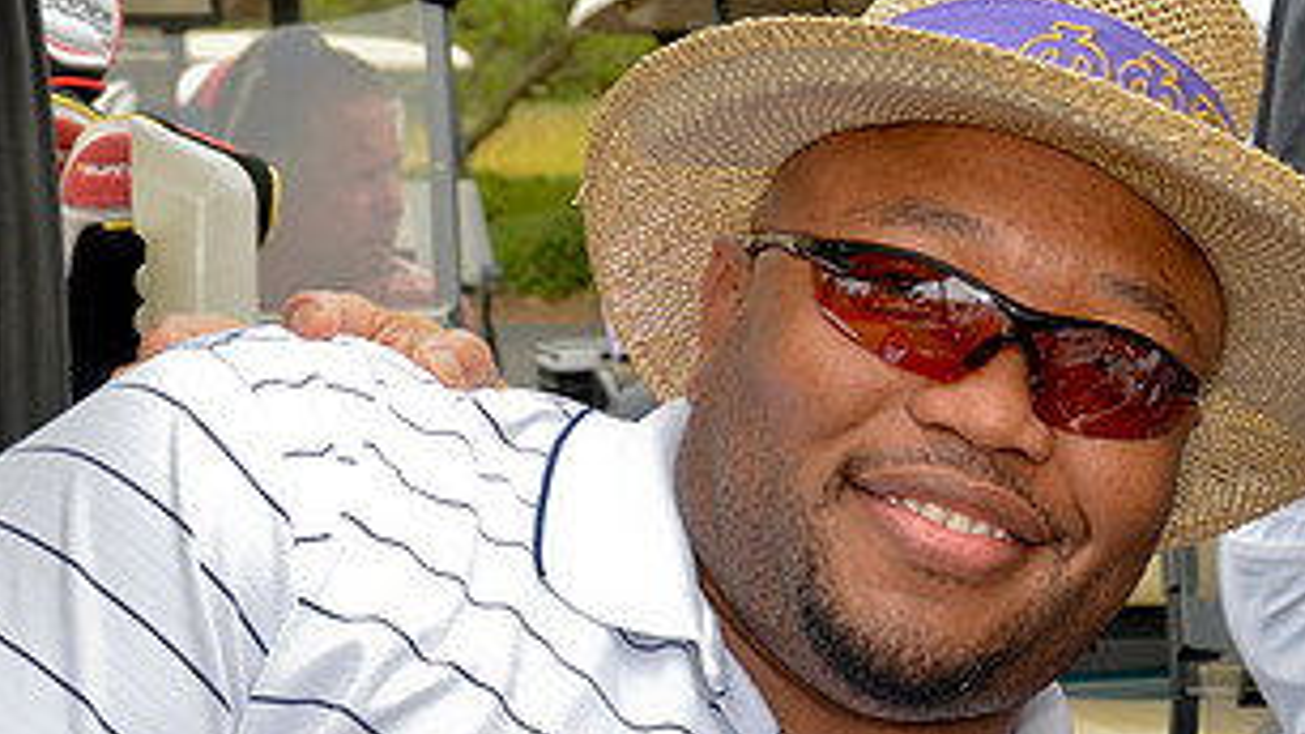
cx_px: 1198
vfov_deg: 11.3
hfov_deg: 19.6
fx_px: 3702
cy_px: 602
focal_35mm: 107
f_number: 7.1
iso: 200
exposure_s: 1/200
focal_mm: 36
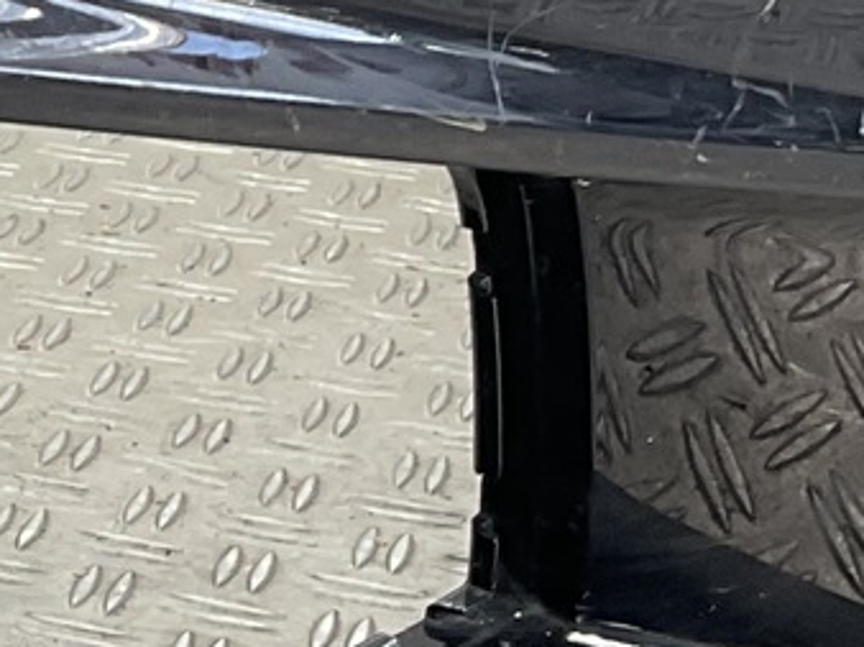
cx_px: -601
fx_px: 4315
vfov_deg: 8.5
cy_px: 15
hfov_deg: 10.8
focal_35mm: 173
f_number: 1.8
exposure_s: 1/100
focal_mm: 3
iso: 20
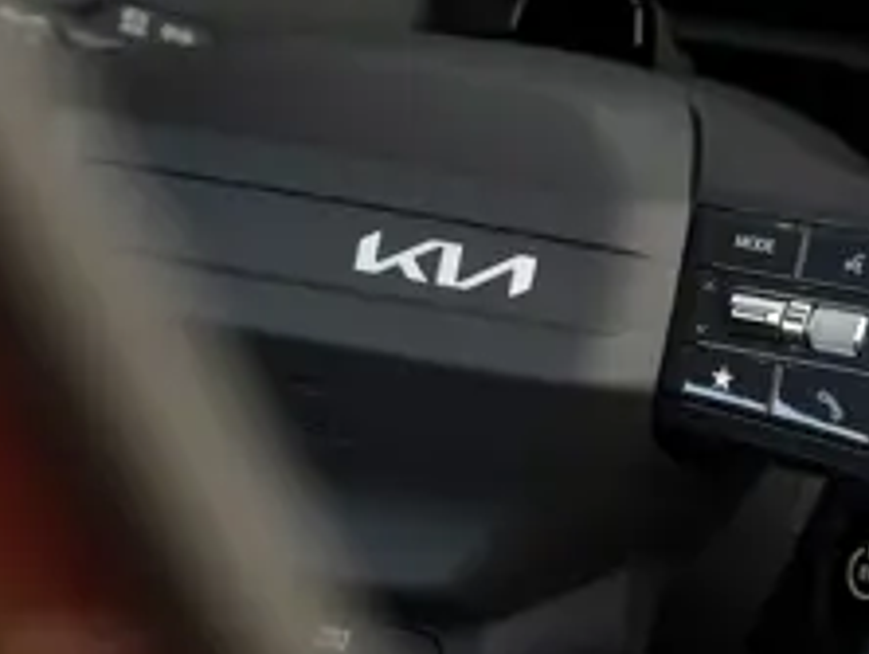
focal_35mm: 197
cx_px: 399
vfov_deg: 7.6
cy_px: 329
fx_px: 4951
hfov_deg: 10.0
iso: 1000
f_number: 6.3
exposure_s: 1/125
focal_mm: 114
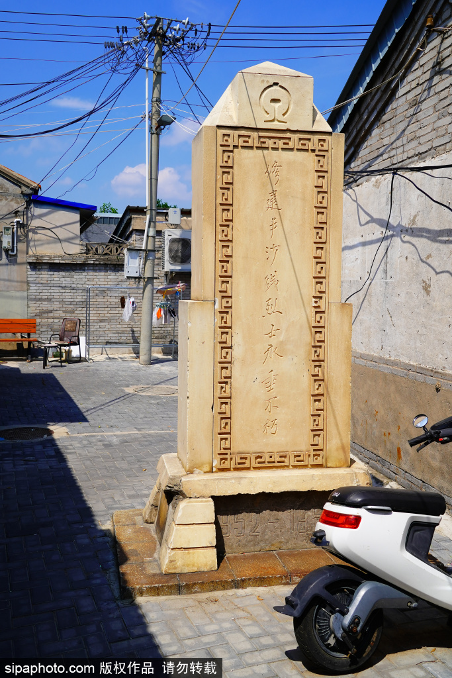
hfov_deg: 43.6
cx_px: 226
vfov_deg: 61.9
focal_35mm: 30
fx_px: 565
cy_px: 339
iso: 250
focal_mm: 30
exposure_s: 1/1000
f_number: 8
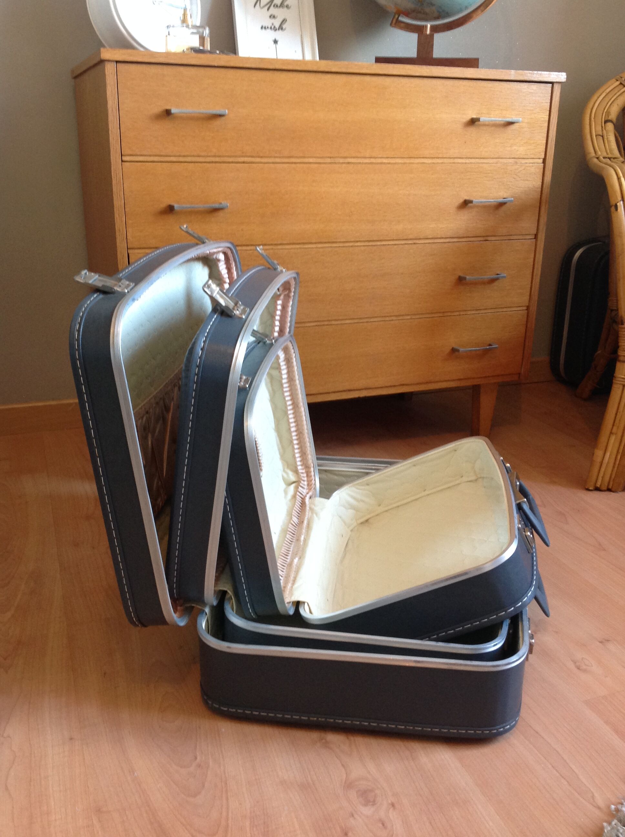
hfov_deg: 40.6
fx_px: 845
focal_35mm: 35
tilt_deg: -17.4
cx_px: 312
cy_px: 418
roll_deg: +0.8
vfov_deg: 52.7
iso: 125
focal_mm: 4.28
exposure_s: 1/15
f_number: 2.4
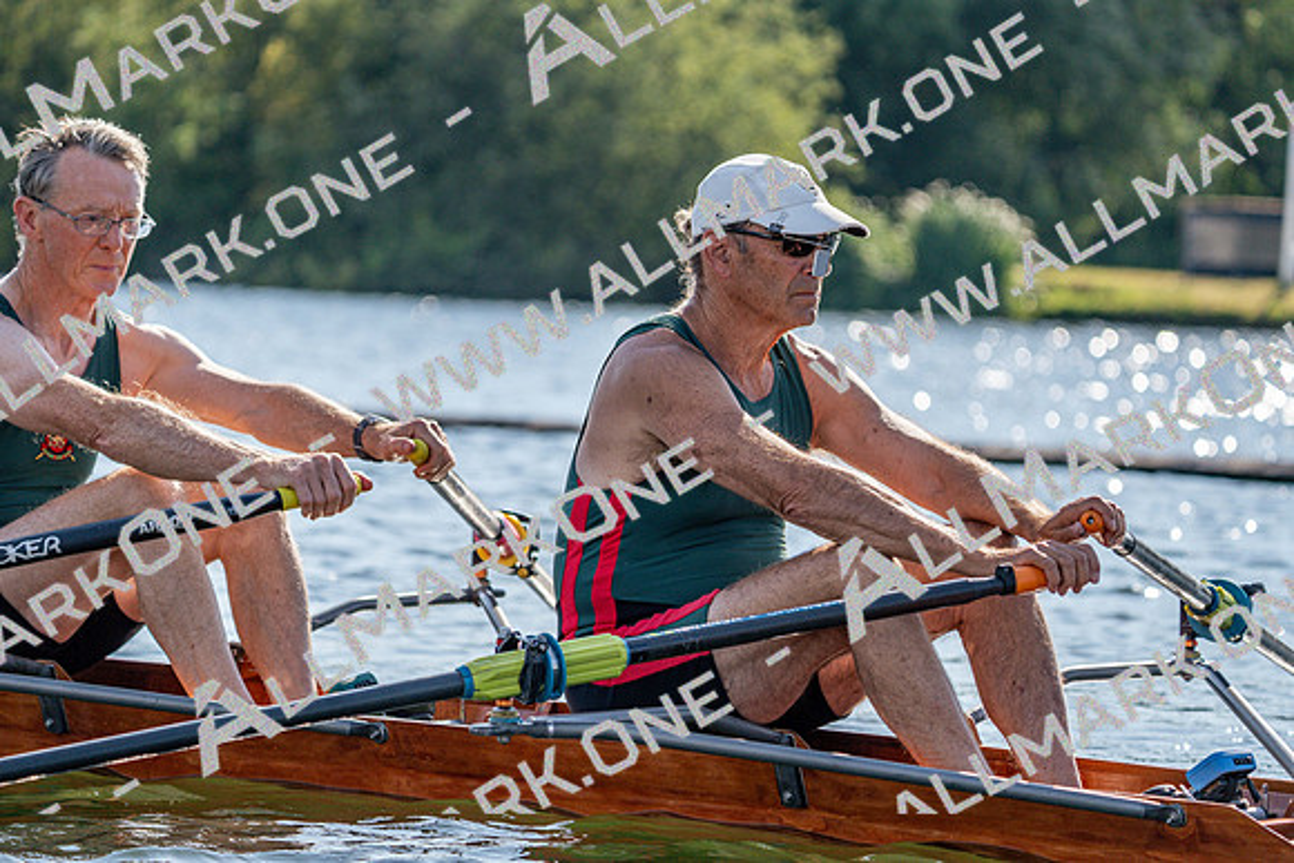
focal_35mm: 200
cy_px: 432
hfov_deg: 10.3
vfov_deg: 6.9
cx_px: 647
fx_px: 7190
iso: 320
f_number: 5.6
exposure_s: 1/1600
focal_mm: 200
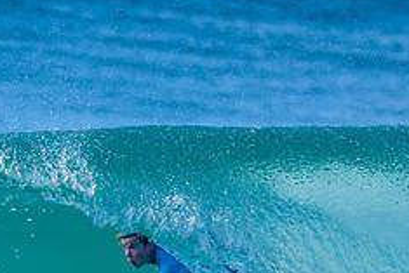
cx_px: 70
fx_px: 30772
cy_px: 336
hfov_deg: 0.8
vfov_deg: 0.5
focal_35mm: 2707
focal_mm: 800
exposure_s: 1/2000
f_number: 6.3
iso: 320
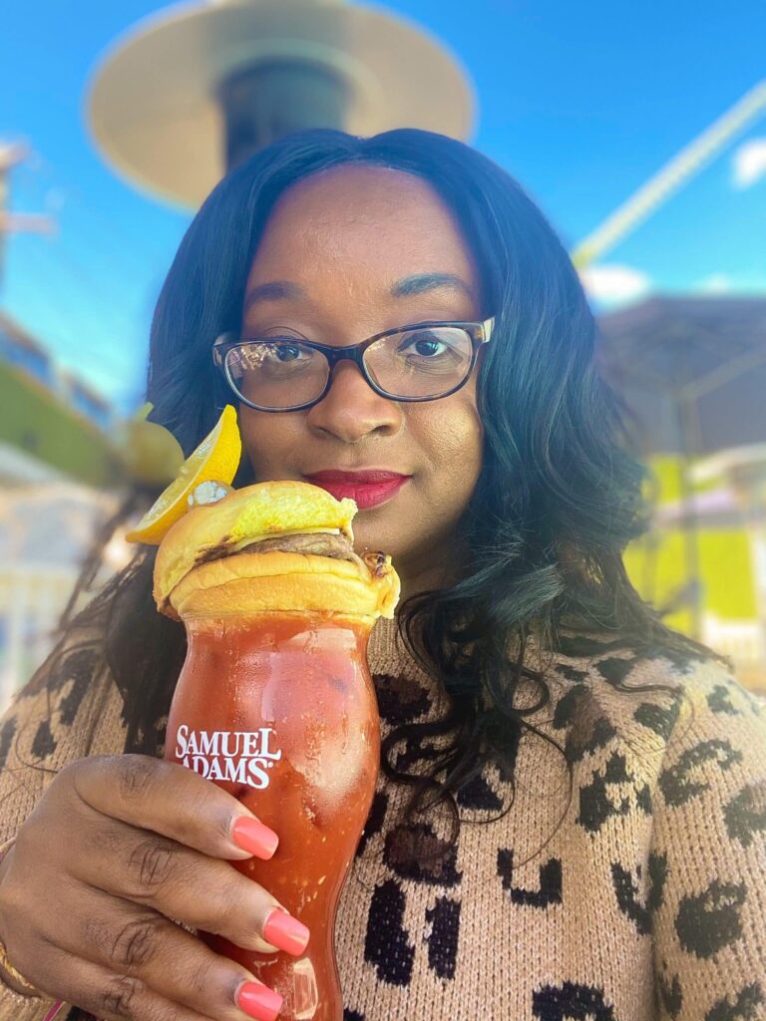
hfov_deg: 46.8
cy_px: 510
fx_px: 885
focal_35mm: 30
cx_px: 383
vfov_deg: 60.0
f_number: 2.2
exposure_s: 1/120
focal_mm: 2.71
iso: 50
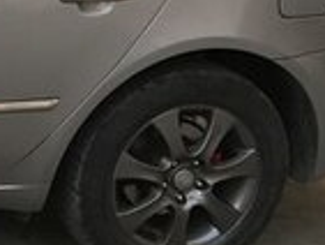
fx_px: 1231
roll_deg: -2.2
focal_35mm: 131
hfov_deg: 12.9
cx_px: -341
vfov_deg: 11.3
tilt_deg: -12.4
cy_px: 31
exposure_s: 1/100
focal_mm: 3.99
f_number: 1.8
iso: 32
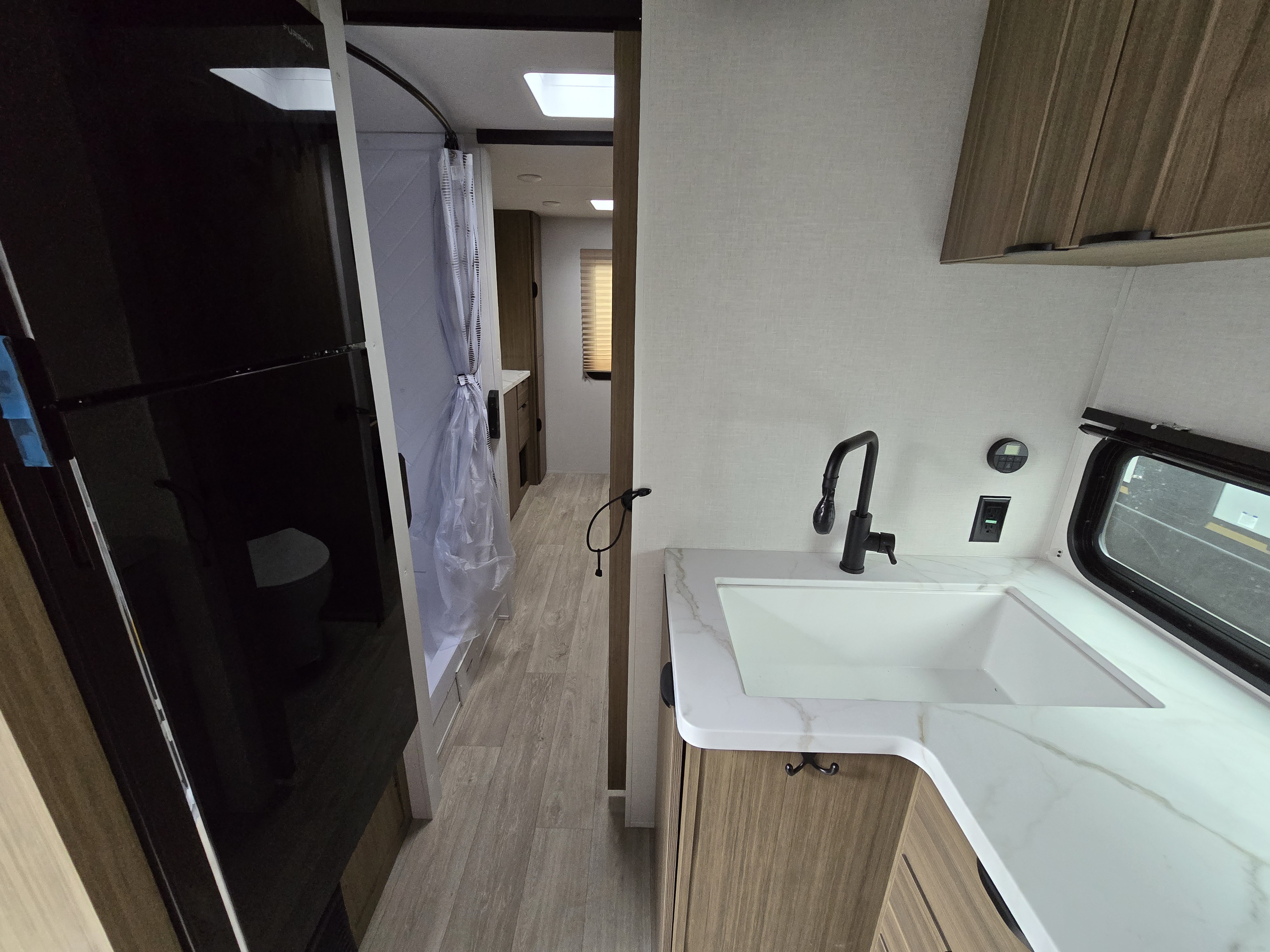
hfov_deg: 106.2
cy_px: 476
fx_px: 477
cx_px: 635
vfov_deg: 89.9
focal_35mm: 13
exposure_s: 1/100
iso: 500
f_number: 2.2
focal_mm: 2.2
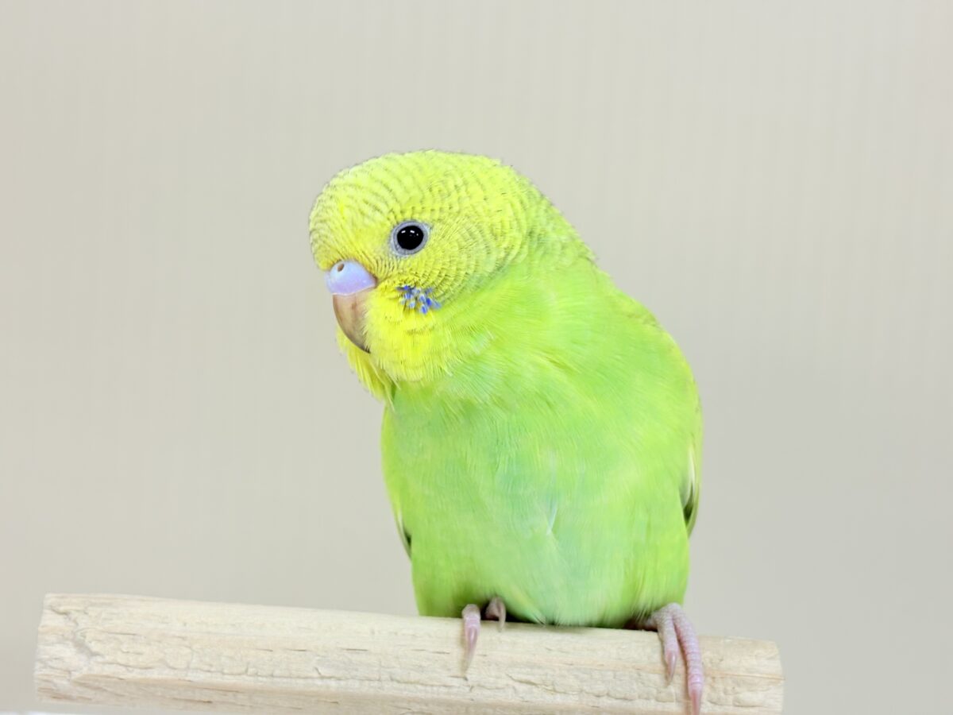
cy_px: 358
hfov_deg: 36.8
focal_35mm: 52
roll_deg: -2.4
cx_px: 476
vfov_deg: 28.0
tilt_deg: -2.1
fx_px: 1432
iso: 64
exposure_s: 1/109
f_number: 1.6
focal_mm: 5.96
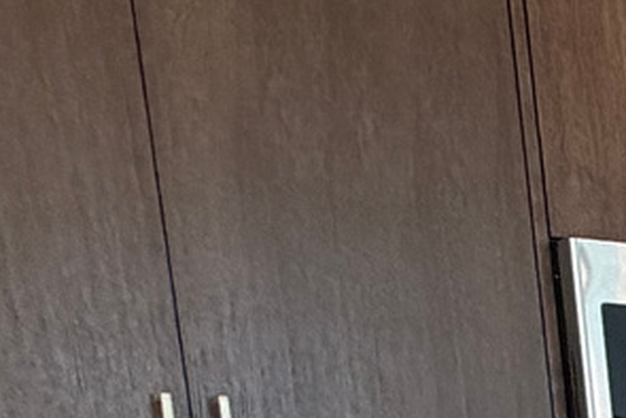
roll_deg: +1.1
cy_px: 825
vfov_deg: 12.1
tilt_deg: -9.6
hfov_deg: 14.1
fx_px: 1757
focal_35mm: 101
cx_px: 1485
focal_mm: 2.22
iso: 125
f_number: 2.2
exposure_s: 1/120
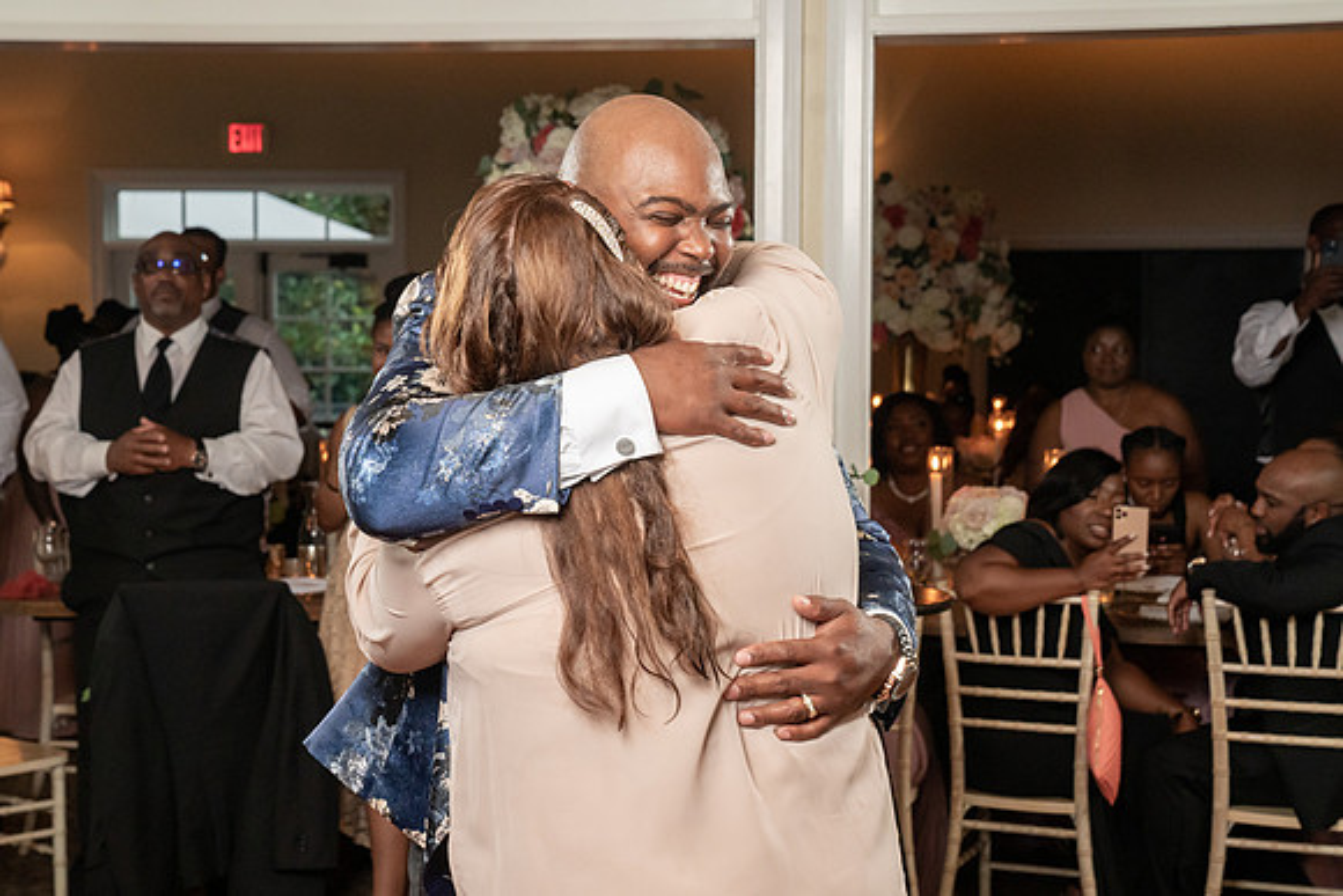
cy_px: 432
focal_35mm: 61
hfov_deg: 33.0
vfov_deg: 22.3
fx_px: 2269
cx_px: 623
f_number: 5.6
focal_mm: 55
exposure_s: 1/200
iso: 4000
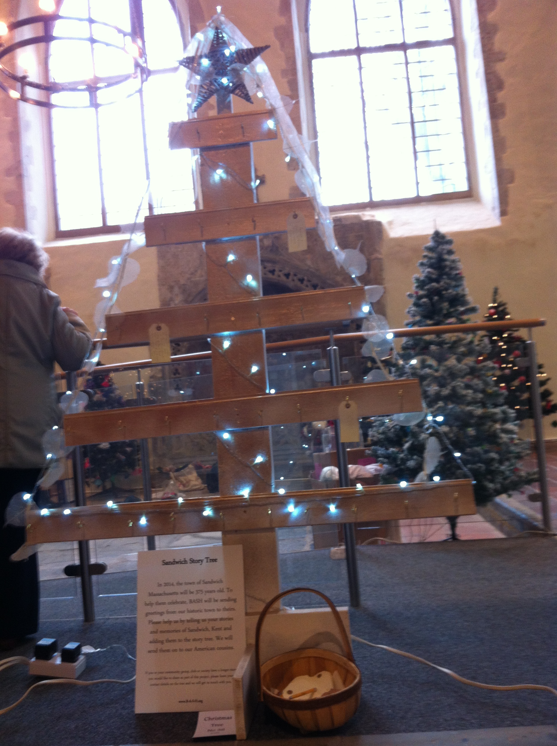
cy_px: 373
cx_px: 278
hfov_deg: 40.6
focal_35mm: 35
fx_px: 753
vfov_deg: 52.7
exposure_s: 1/15
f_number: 2.8
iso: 100
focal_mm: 3.85
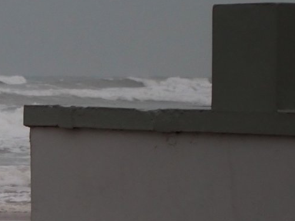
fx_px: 2717
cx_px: -172
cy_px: 148
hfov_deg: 6.1
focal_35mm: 319
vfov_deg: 4.7
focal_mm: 18
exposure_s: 1/200
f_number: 4.9
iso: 200
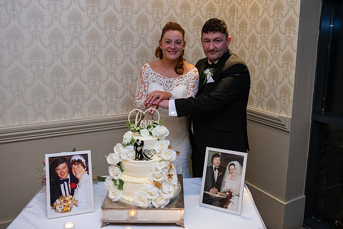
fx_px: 325
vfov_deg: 38.7
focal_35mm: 34
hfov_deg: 55.7
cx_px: 171
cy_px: 94
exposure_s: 1/160
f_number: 3.5
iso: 1000
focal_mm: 29
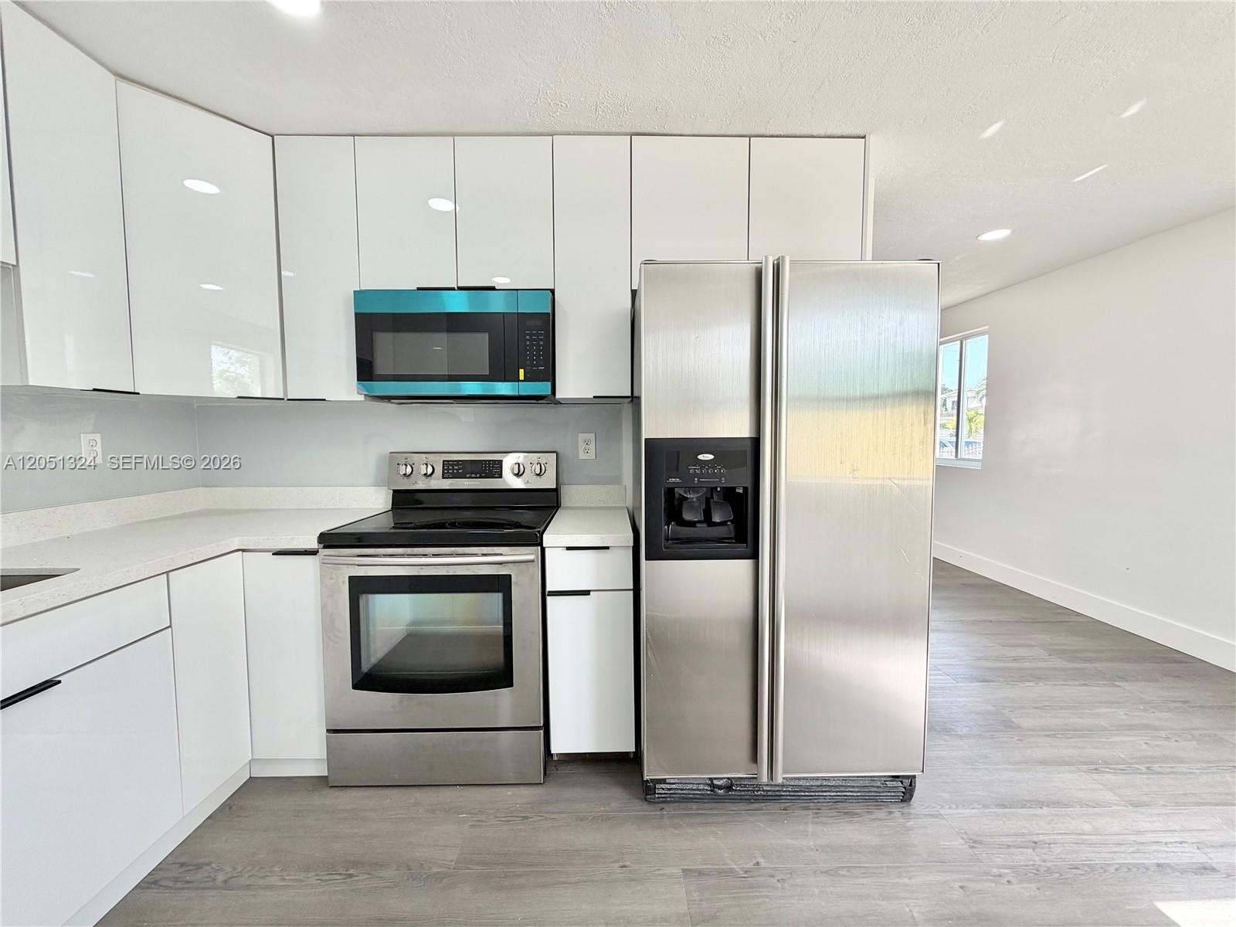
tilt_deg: -4.4
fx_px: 500
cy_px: 464
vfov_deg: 85.7
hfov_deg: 102.1
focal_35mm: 14
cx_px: 618
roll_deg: +0.1
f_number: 2.2
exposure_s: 1/121
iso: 64
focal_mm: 2.22
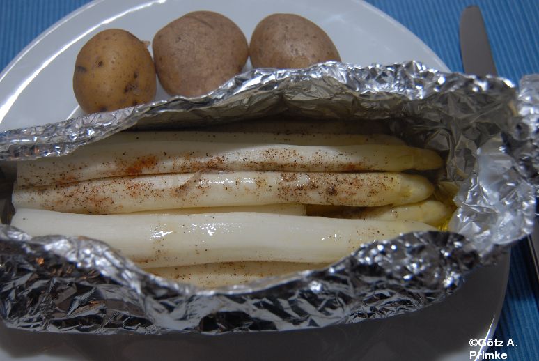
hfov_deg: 53.1
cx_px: 270
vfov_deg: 37.0
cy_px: 180
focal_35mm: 36
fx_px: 540
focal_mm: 24
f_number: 5
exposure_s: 1/60
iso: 200
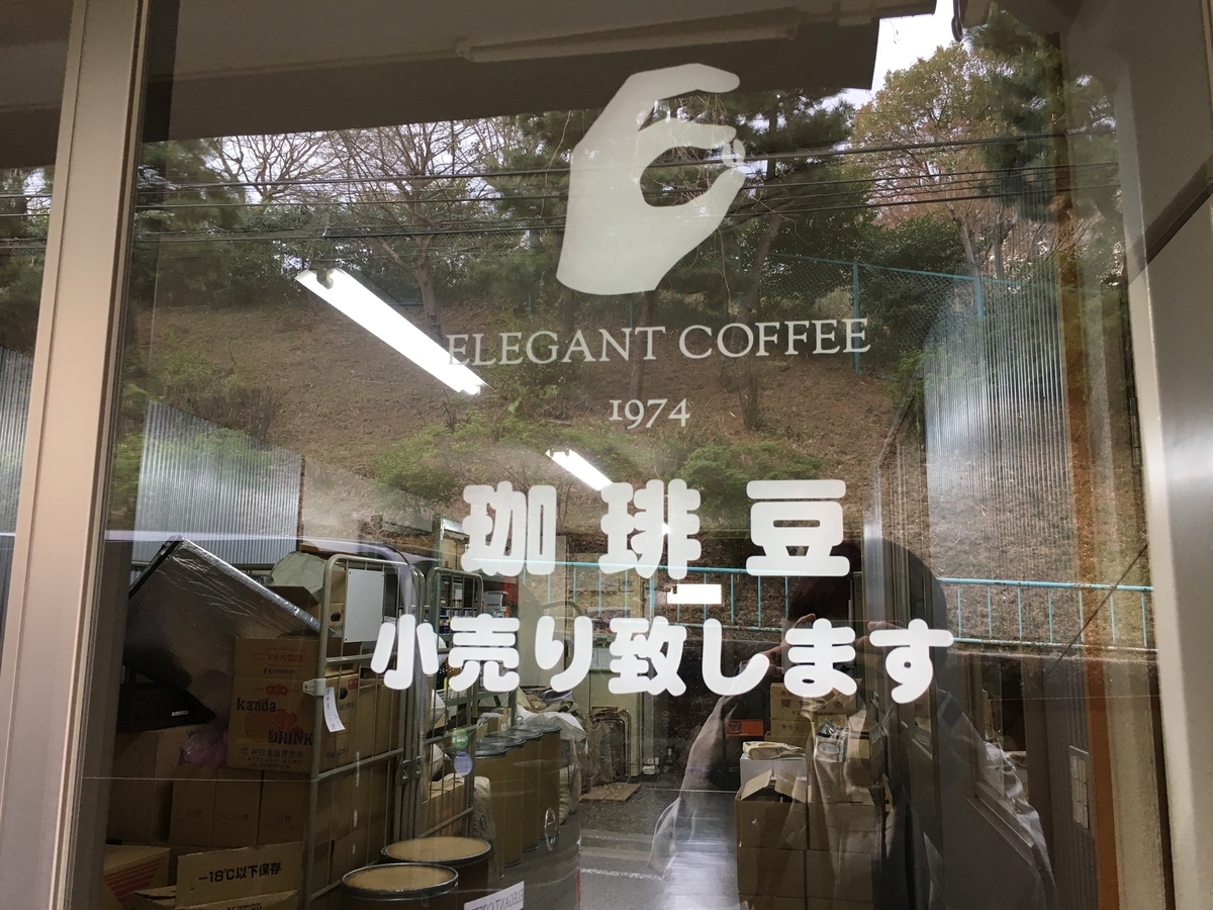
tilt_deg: +9.0
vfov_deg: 48.2
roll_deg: -0.5
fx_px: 1016
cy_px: 455
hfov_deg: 61.7
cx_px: 606
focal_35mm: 29
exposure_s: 1/30
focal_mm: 4.15
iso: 32
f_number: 2.2
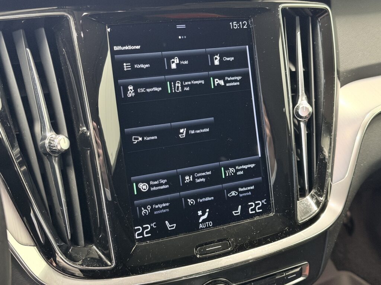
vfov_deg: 30.3
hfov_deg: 39.7
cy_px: 142
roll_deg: -2.8
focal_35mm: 48
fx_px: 528
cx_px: 190
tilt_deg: -21.9
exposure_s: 1/25
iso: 640
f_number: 1.78
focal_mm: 6.76
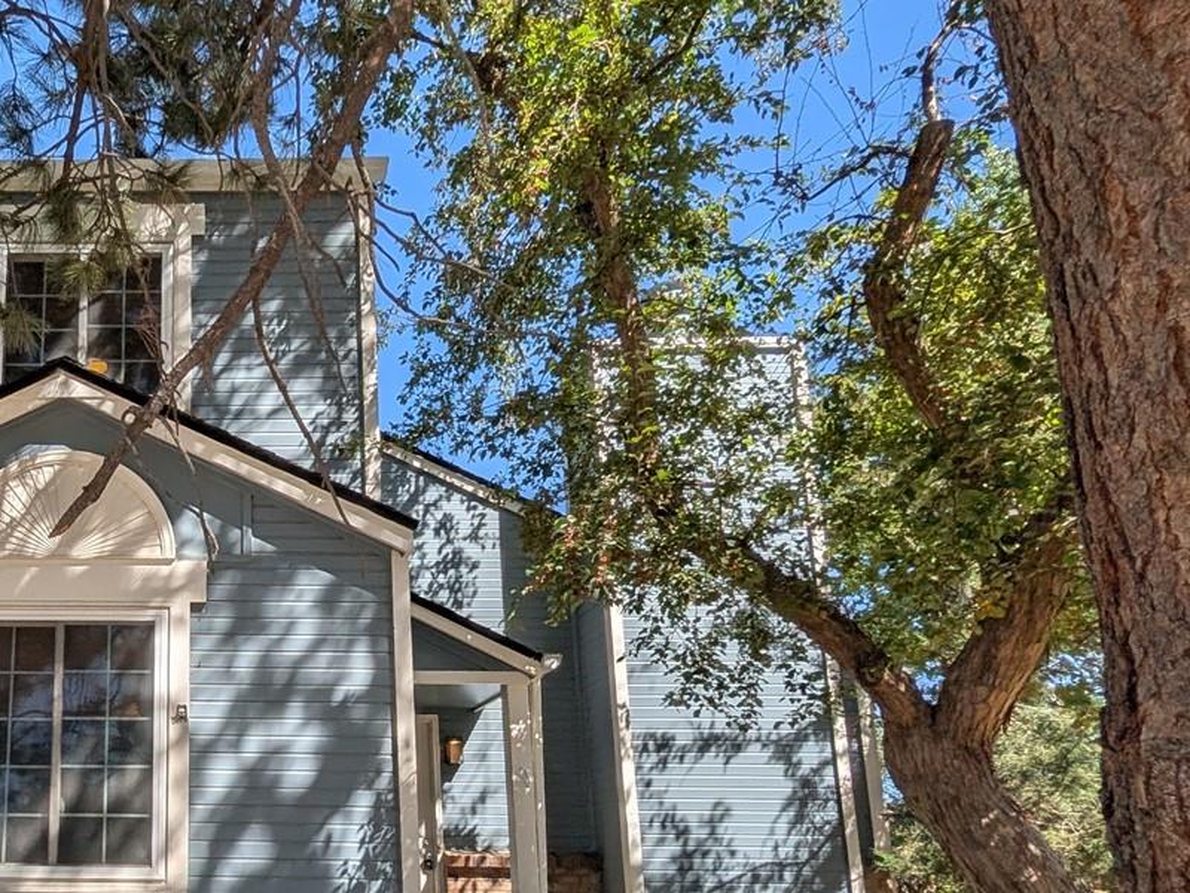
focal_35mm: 26
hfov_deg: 59.4
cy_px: 702
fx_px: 894
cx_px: 167
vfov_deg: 50.2
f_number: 2.2
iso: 33
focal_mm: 1.54
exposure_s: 1/705
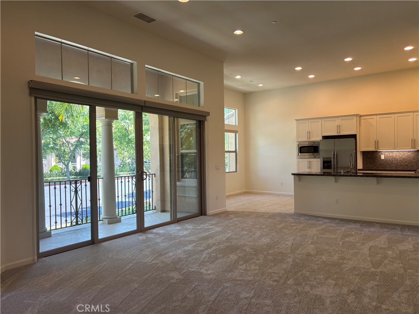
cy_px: 157
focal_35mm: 26
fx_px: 315
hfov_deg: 67.3
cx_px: 210
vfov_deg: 53.1
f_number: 1.6
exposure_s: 1/120
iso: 100
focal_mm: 5.96
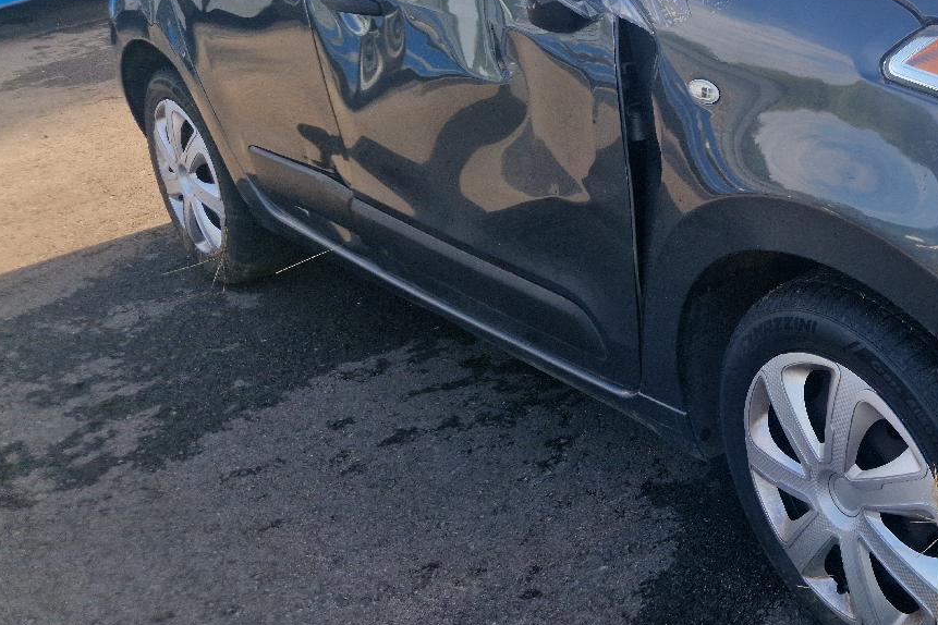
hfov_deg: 36.0
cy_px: 144
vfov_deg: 26.6
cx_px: 923
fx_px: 1303
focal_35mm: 50
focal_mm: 5.4
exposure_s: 1/385
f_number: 1.8
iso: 50
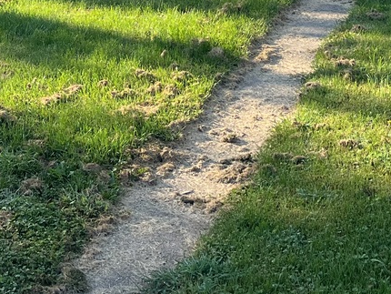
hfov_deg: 22.5
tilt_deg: -6.2
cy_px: -164
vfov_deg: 15.5
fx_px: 983
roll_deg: +1.9
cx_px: 180
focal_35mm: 87
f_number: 1.6
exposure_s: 1/1458
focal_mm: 5.1
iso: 50
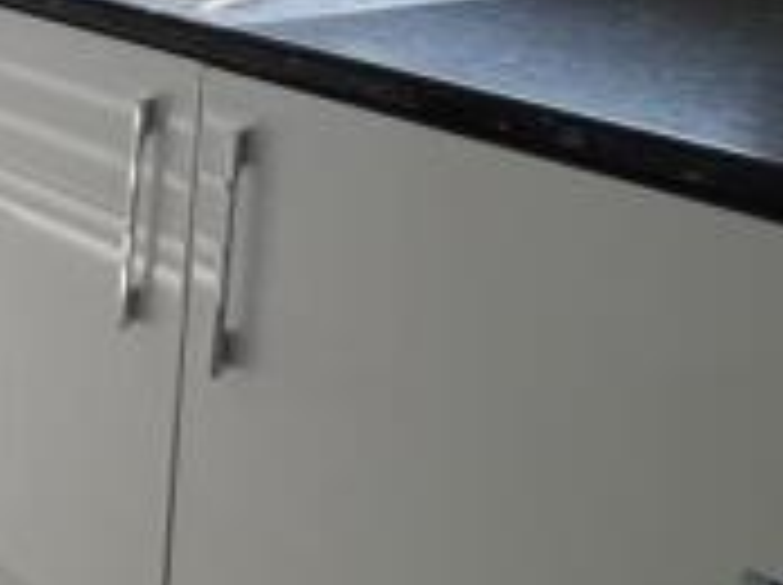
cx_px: -205
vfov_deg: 26.8
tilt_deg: -9.0
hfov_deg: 32.0
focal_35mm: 47
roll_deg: +0.2
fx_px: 1062
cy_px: -142
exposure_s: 1/522
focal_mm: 2.22
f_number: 2.2
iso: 50
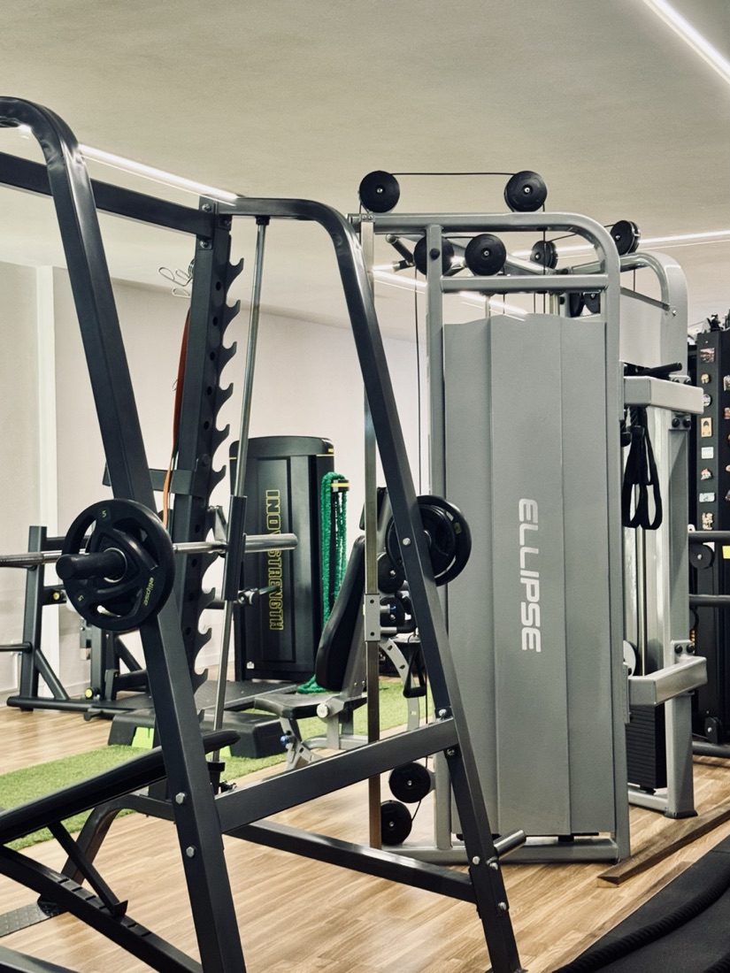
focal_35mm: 48
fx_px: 1350
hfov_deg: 30.3
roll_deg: -1.8
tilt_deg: +0.0
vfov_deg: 39.7
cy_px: 486
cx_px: 365
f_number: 1.78
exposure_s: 1/50
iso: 160
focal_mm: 6.76
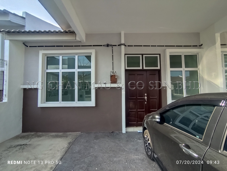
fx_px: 105
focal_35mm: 16
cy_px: 86
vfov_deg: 78.2
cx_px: 114
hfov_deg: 94.5
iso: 50
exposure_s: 1/148
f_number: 2.2
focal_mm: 1.65
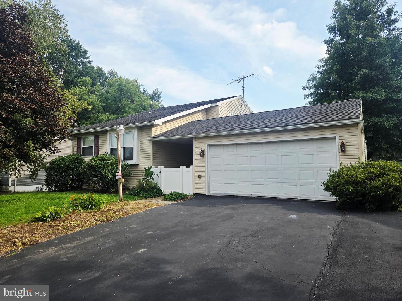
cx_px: 201
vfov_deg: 58.9
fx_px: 267
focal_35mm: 23
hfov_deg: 73.9
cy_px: 150
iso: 80
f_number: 1.8
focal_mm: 5.4
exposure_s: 1/5000
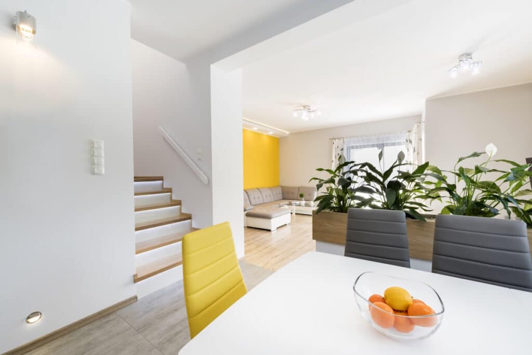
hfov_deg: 104.2
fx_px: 207
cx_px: 266
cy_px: 178
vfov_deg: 81.3
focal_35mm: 14
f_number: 11
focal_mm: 14
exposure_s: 1/4
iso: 64
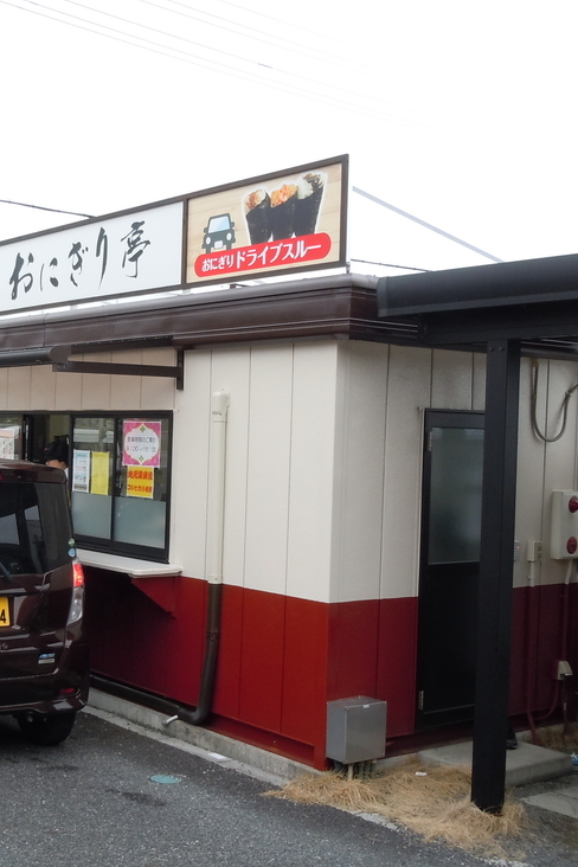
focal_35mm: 48
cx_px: 104
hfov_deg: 27.4
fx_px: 1156
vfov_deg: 41.1
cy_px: 441
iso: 160
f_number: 4
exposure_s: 1/125
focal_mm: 5.9
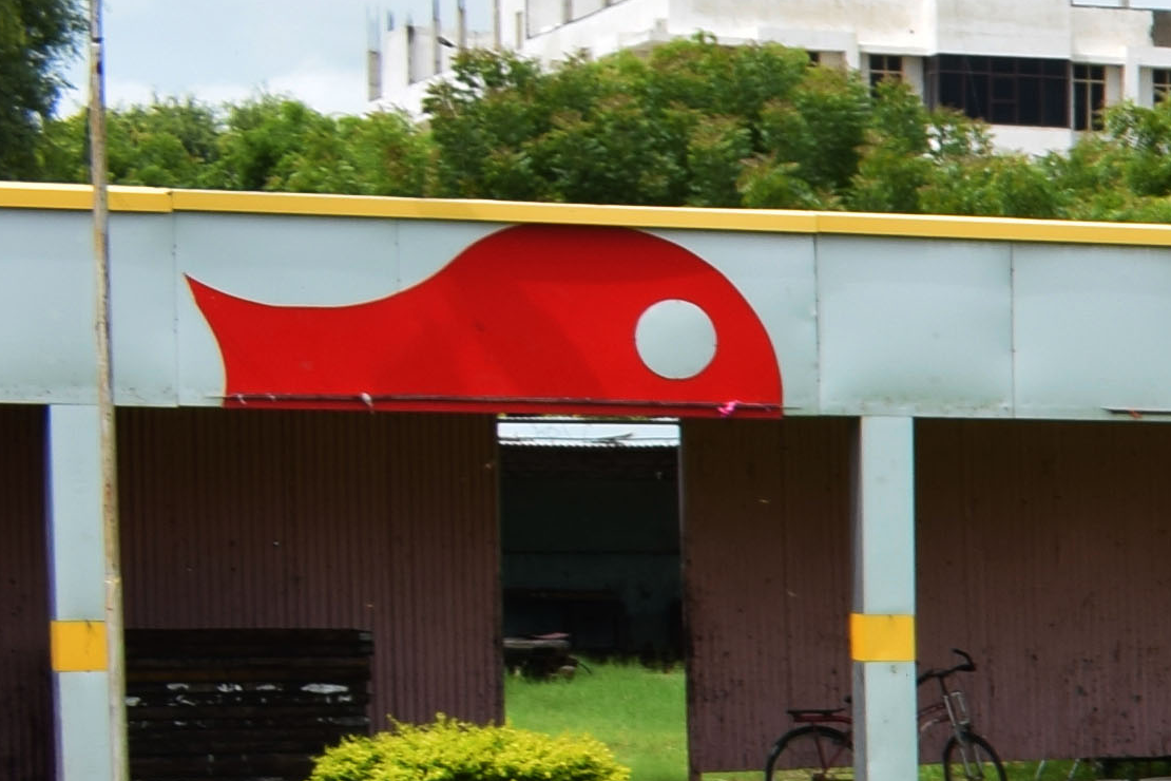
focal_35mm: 146
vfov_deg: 9.1
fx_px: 4749
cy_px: 1180
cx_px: 2754
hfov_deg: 11.7
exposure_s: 1/250
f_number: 8
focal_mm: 18
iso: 100
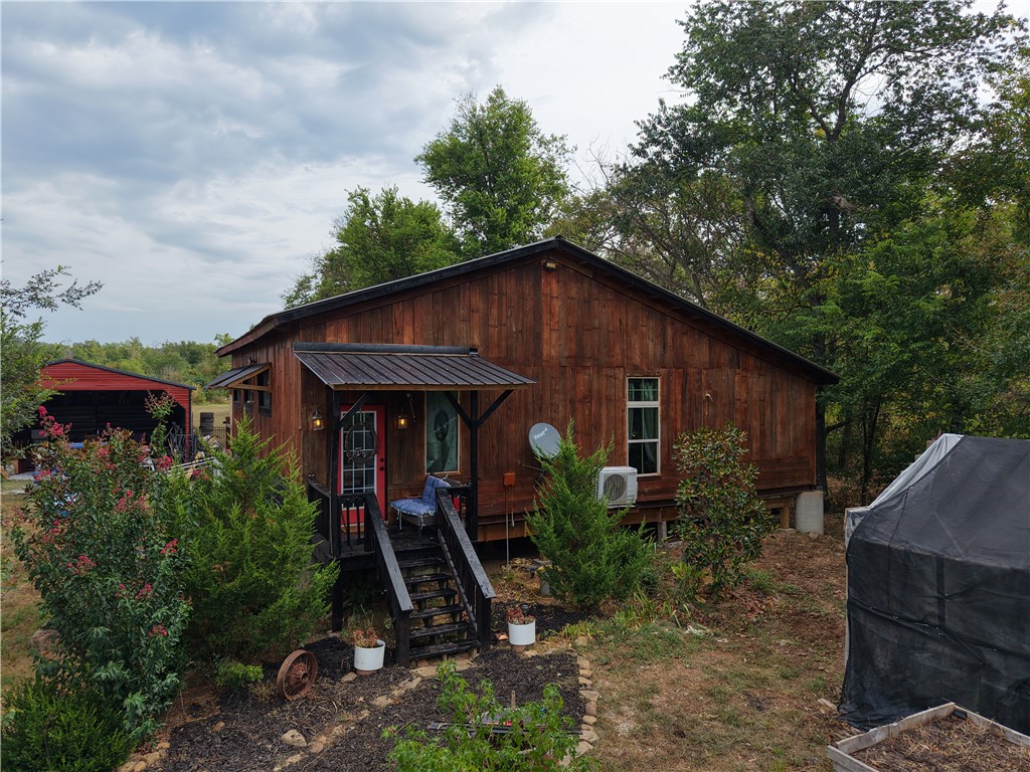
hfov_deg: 71.6
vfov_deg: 56.8
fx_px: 714
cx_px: 515
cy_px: 386
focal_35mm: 24
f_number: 1.8
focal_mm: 8.67
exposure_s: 1/4000
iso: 300
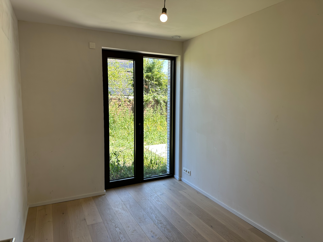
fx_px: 224
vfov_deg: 56.8
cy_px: 121
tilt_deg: -4.8
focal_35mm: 24
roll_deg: -0.2
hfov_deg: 71.6
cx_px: 162
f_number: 1.78
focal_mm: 6.86
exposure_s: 1/309
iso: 80
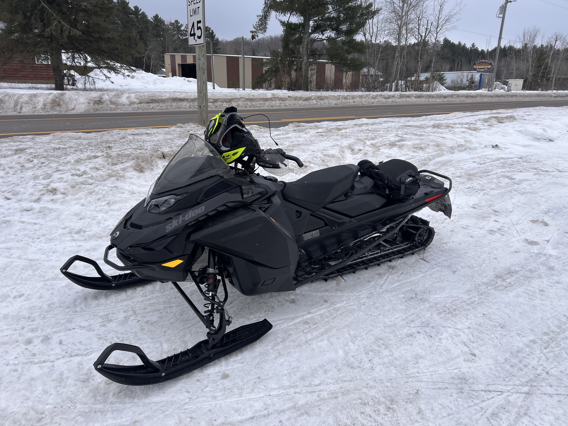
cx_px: 284
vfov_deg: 53.1
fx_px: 427
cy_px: 213
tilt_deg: -17.7
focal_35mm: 26
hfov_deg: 67.3
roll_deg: -0.4
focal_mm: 5.7
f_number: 1.5
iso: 50
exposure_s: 1/1468
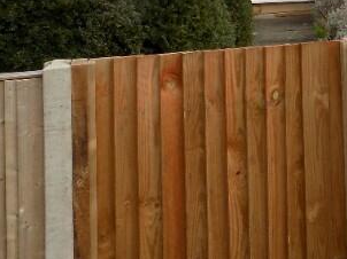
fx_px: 781
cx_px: 421
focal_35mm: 78
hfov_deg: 22.9
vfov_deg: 17.2
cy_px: -120
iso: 80
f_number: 3.1
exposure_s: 1/500
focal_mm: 4
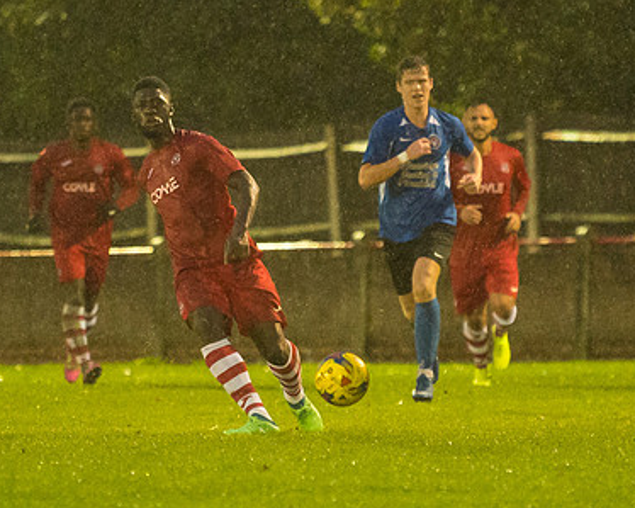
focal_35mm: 704
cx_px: 354
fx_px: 13227
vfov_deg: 2.2
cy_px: 298
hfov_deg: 2.8
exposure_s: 1/1000
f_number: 2.8
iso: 5000
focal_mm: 200
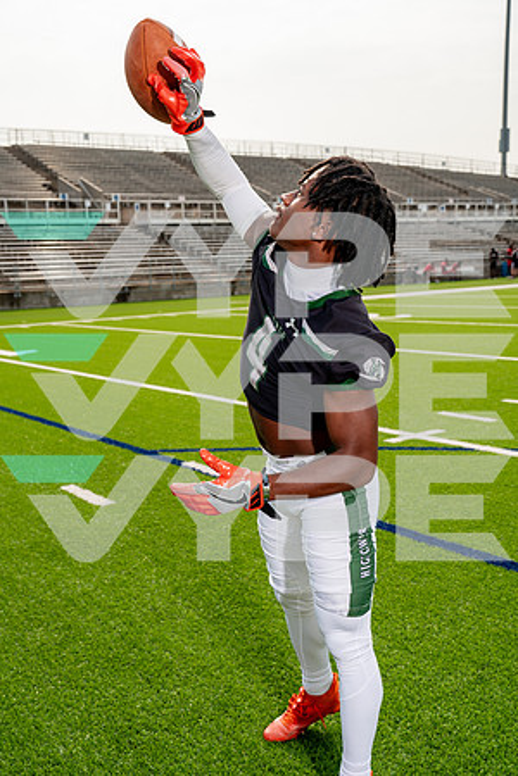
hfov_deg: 33.4
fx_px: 863
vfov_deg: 48.5
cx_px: 259
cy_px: 388
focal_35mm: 40
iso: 100
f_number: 5.6
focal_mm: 40
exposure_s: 1/500
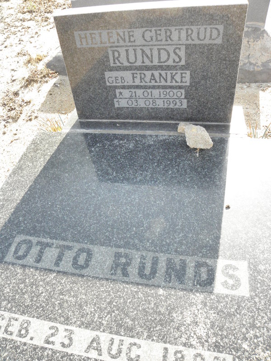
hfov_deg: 53.1
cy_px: 180
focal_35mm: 26
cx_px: 136
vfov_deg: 67.3
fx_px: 271
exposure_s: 1/160
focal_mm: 4.6
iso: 200
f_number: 5.6
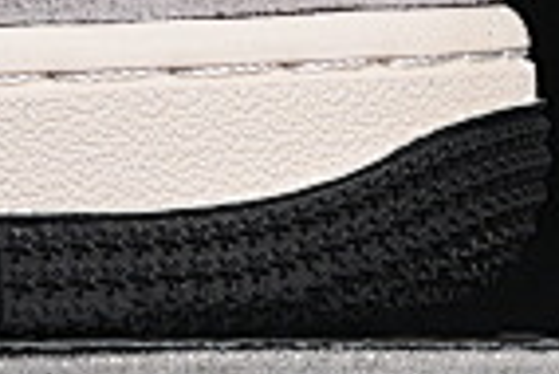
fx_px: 8844
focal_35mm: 569
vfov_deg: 2.4
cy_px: -539
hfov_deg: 3.5
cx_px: -988
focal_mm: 50
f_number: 8
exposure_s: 1/80
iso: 160
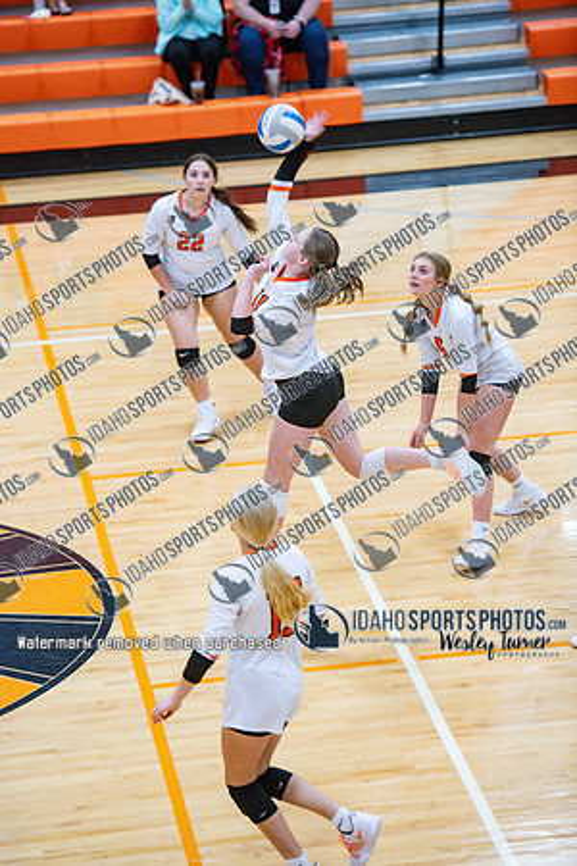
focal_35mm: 135
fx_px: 3245
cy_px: 433
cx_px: 288
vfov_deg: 15.2
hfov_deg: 10.2
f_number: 3.2
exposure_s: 1/800
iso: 5000
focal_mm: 135
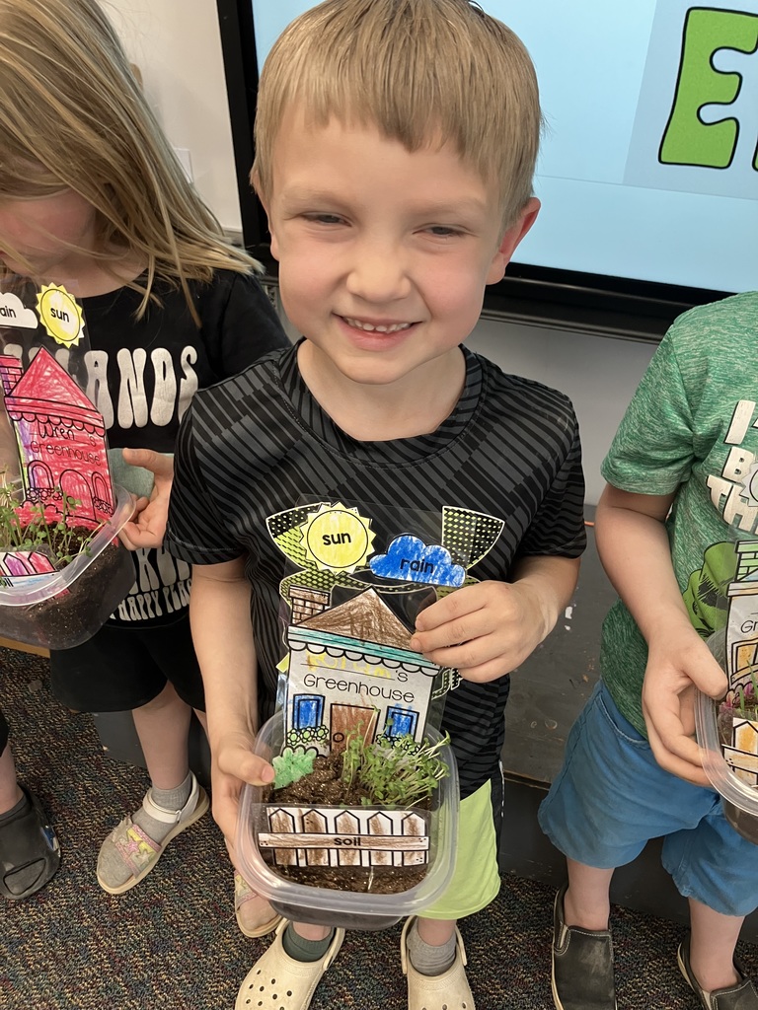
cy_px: 505
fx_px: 818
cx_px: 379
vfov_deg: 63.4
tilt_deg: -39.9
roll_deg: -1.2
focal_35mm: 28
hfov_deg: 49.7
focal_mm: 3.99
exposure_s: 1/60
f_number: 1.8
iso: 100
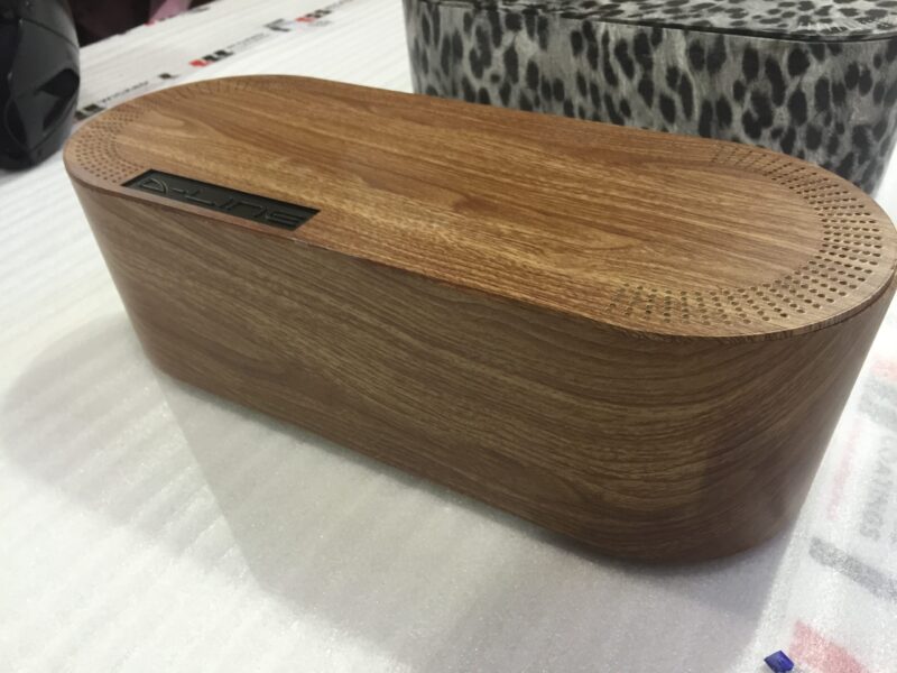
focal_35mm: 29
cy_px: 336
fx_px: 751
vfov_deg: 48.2
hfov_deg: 61.7
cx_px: 448
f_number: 2.2
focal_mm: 4.15
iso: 125
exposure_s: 1/33
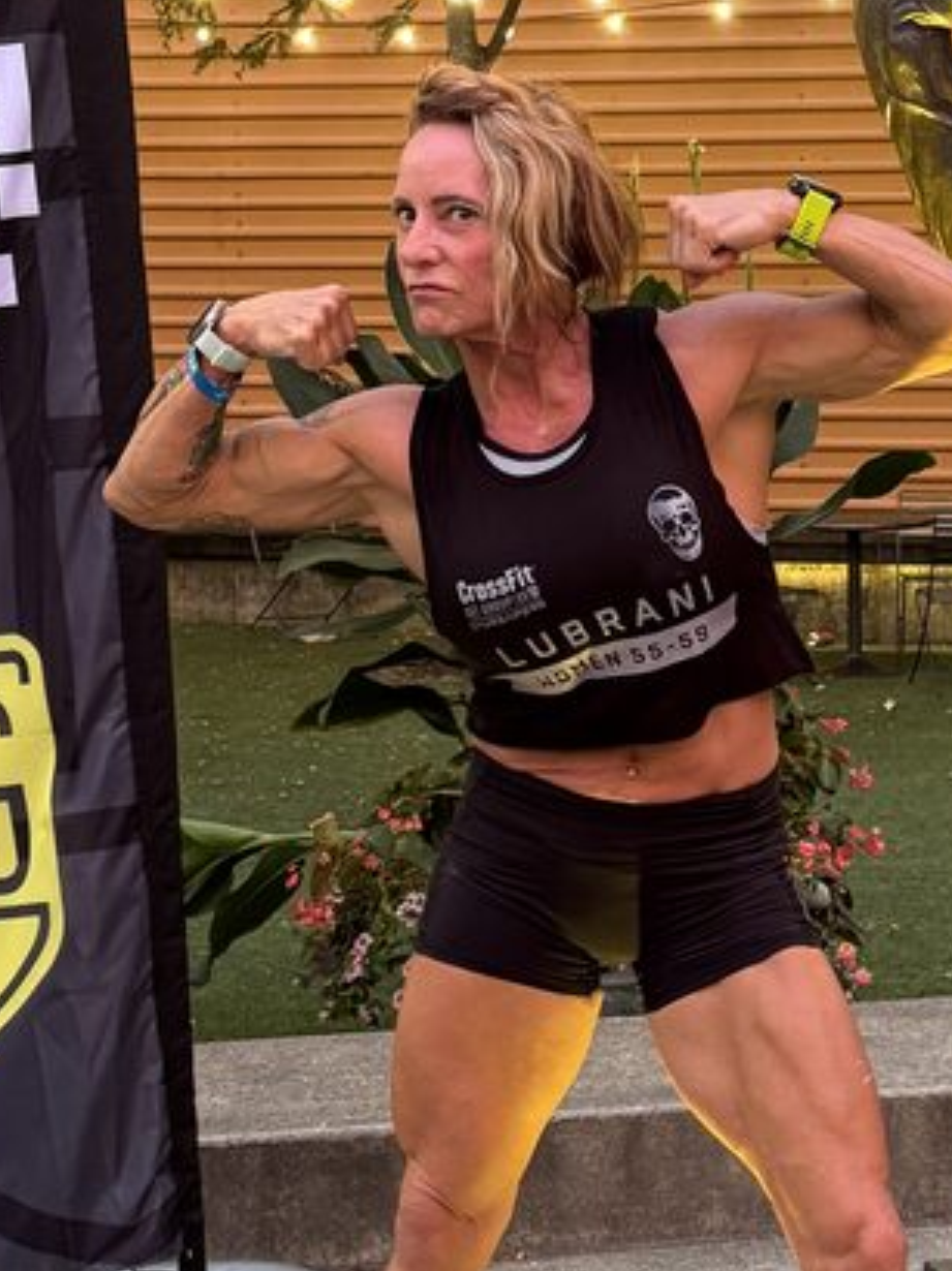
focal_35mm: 82
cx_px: 791
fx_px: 3010
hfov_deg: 17.8
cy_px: 626
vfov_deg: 23.9
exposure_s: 1/60
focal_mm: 6.76
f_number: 1.78
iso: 500
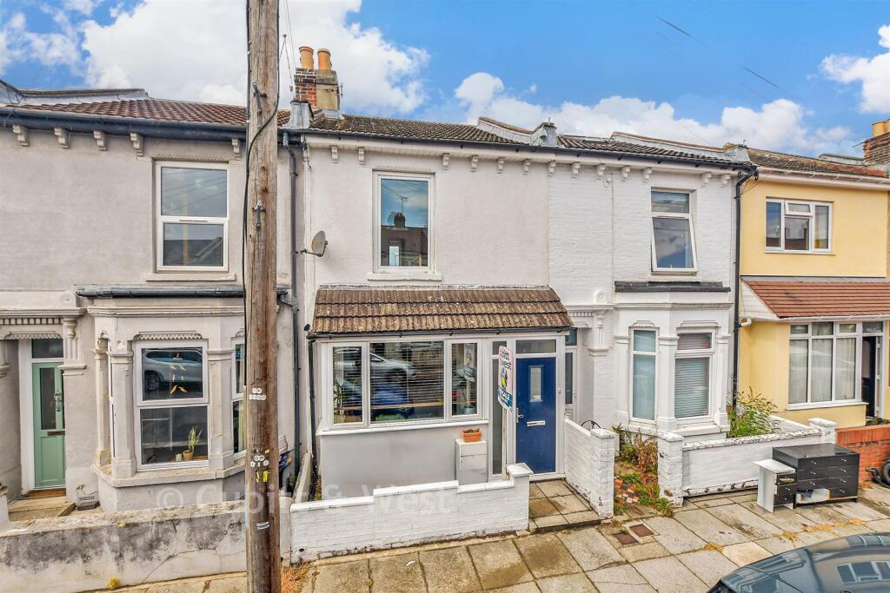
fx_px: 371
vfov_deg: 77.3
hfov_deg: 100.4
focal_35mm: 15
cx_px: 445
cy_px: 296
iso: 160
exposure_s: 1/250
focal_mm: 10
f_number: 9
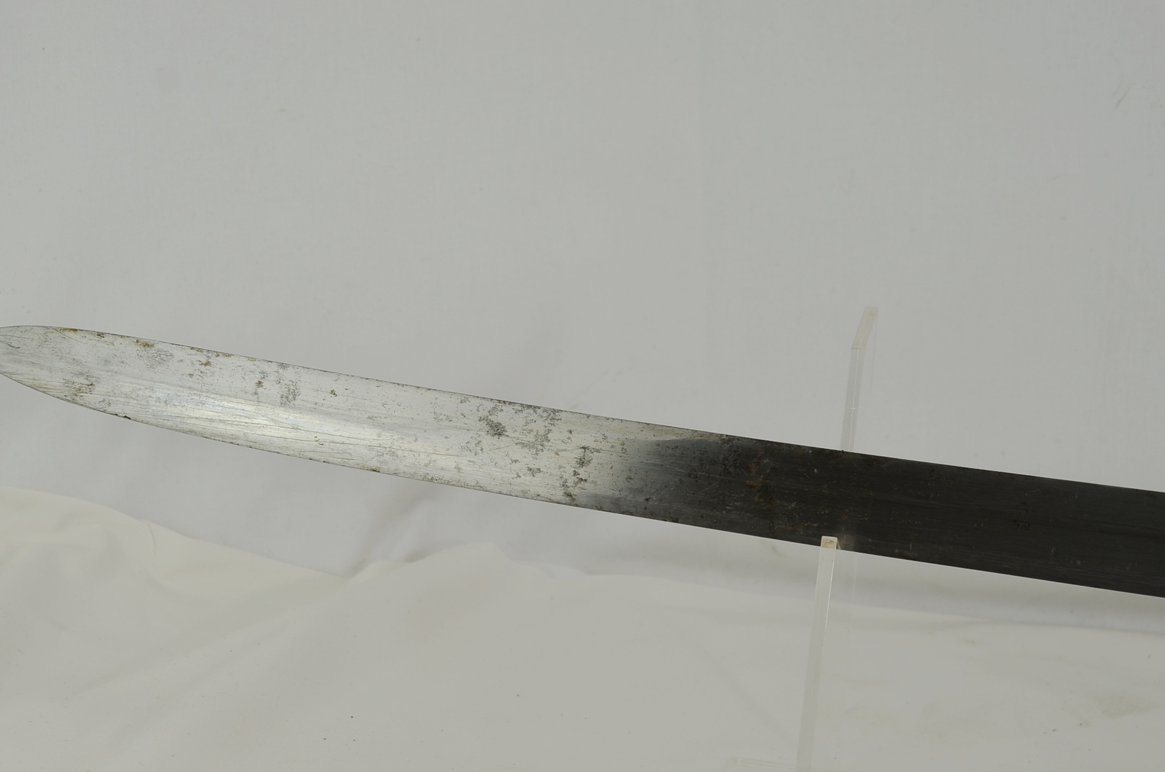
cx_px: 492
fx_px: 2120
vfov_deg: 20.6
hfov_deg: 30.7
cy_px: 442
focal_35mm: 66
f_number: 5.6
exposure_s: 1/125
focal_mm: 35
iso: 200
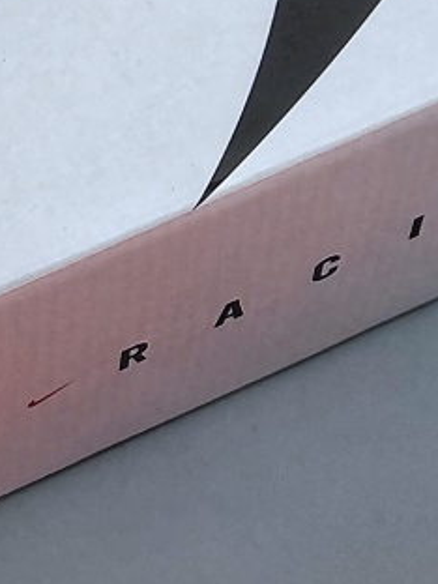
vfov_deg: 7.5
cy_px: 391
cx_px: -77
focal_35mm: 263
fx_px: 4437
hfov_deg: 5.6
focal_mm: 6.6
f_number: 2.8
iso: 32
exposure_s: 1/100
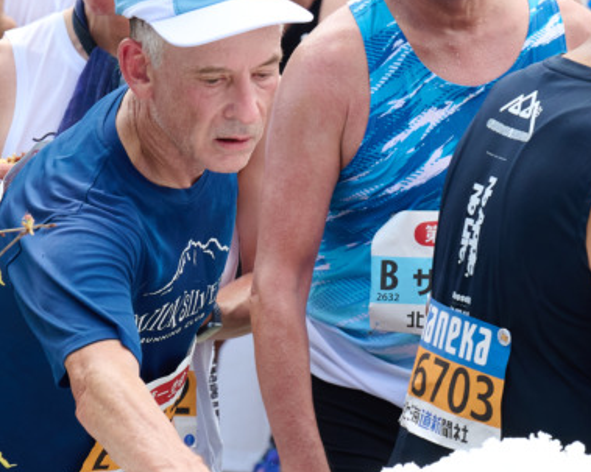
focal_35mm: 327
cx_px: 462
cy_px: 164
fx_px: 5718
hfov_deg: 5.9
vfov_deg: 4.7
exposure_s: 1/640
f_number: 8
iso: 800
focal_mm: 110
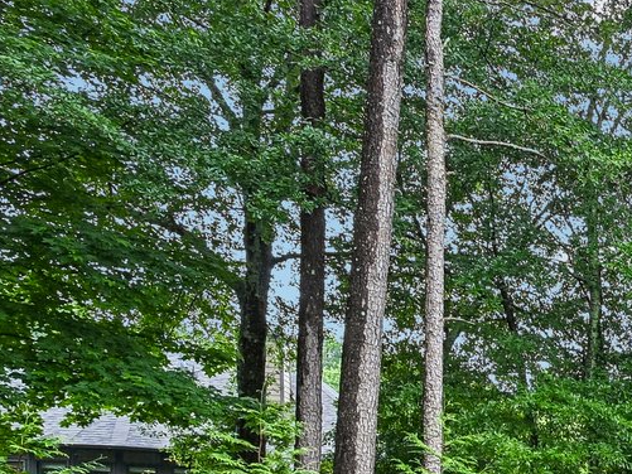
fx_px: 1004
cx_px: 1264
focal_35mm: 55
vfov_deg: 24.0
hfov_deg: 19.3
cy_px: 578
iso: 100
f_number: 8
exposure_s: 1/40
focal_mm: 14
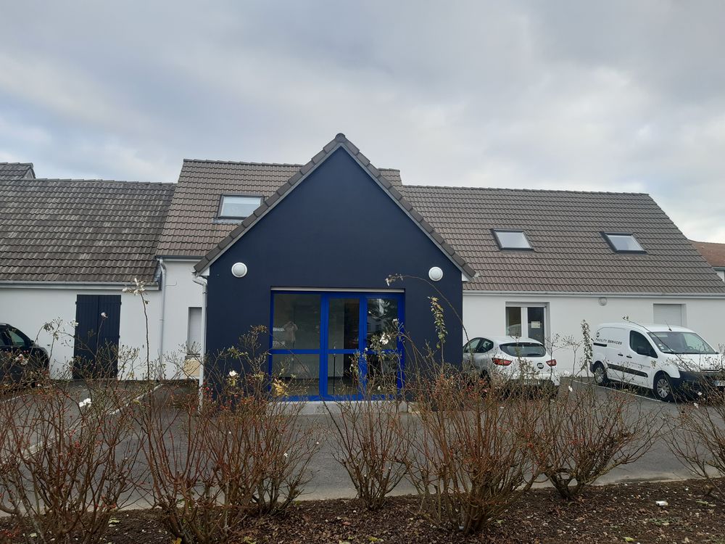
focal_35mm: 26
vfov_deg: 53.1
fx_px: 545
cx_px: 362
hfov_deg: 67.3
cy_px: 272
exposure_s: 1/147
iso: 40
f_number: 1.7
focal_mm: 3.92
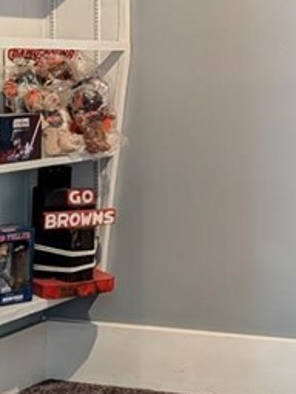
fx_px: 1092
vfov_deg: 20.1
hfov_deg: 15.0
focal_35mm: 96
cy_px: 50
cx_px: 335
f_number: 1.68
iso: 302
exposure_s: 1/40
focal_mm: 6.9
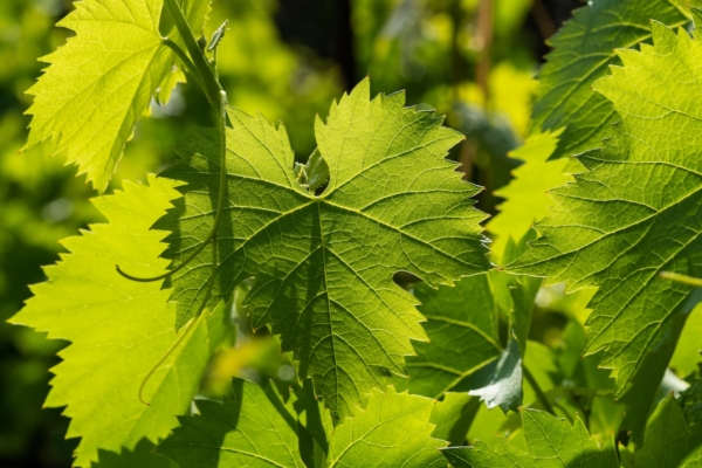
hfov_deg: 15.2
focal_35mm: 135
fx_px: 2632
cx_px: 351
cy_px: 234
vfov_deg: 10.2
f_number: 8
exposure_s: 1/500
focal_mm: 90
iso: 200
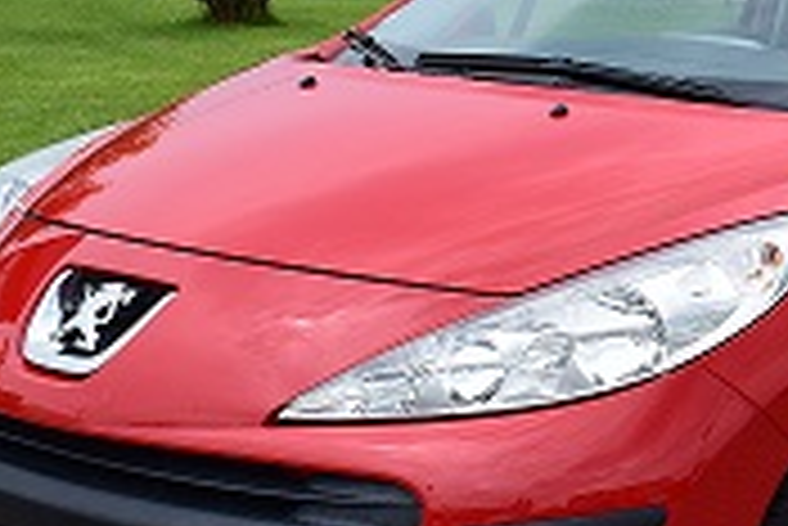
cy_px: 202
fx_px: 2256
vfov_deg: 13.3
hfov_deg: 18.3
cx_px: 1054
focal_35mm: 103
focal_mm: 20
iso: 400
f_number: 11
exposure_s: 1/400
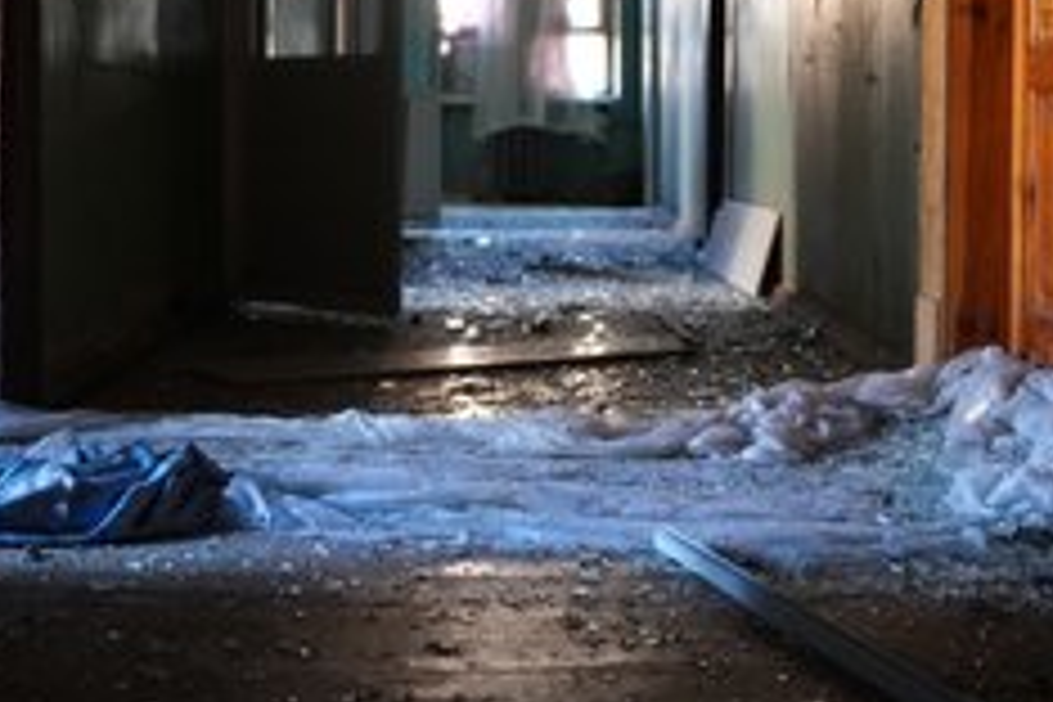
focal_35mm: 53
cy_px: 173
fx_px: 1550
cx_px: 446
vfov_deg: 25.2
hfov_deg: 37.4
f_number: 2.8
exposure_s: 1/250
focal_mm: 31
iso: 10000
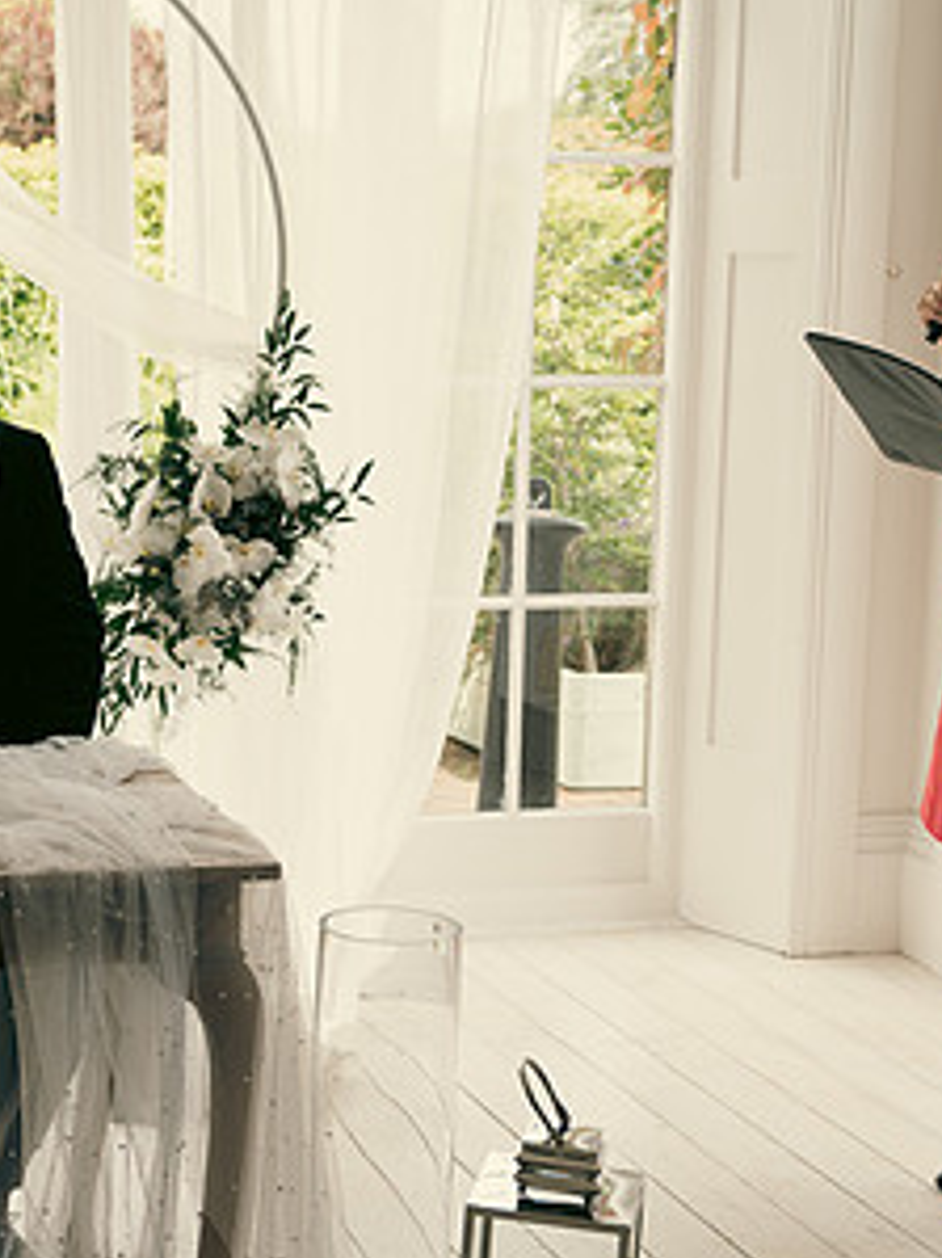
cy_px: 625
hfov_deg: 21.1
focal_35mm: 69
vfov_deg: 28.2
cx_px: 206
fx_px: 2505
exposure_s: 1/160
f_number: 3.5
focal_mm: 37
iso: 125
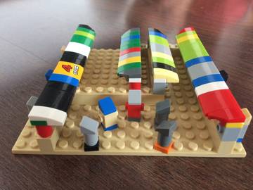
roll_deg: +1.4
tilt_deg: -37.4
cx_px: 126
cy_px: 95
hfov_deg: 61.7
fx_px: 212
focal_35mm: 29
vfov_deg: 48.2
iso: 250
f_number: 2.2
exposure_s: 1/33
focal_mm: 4.15
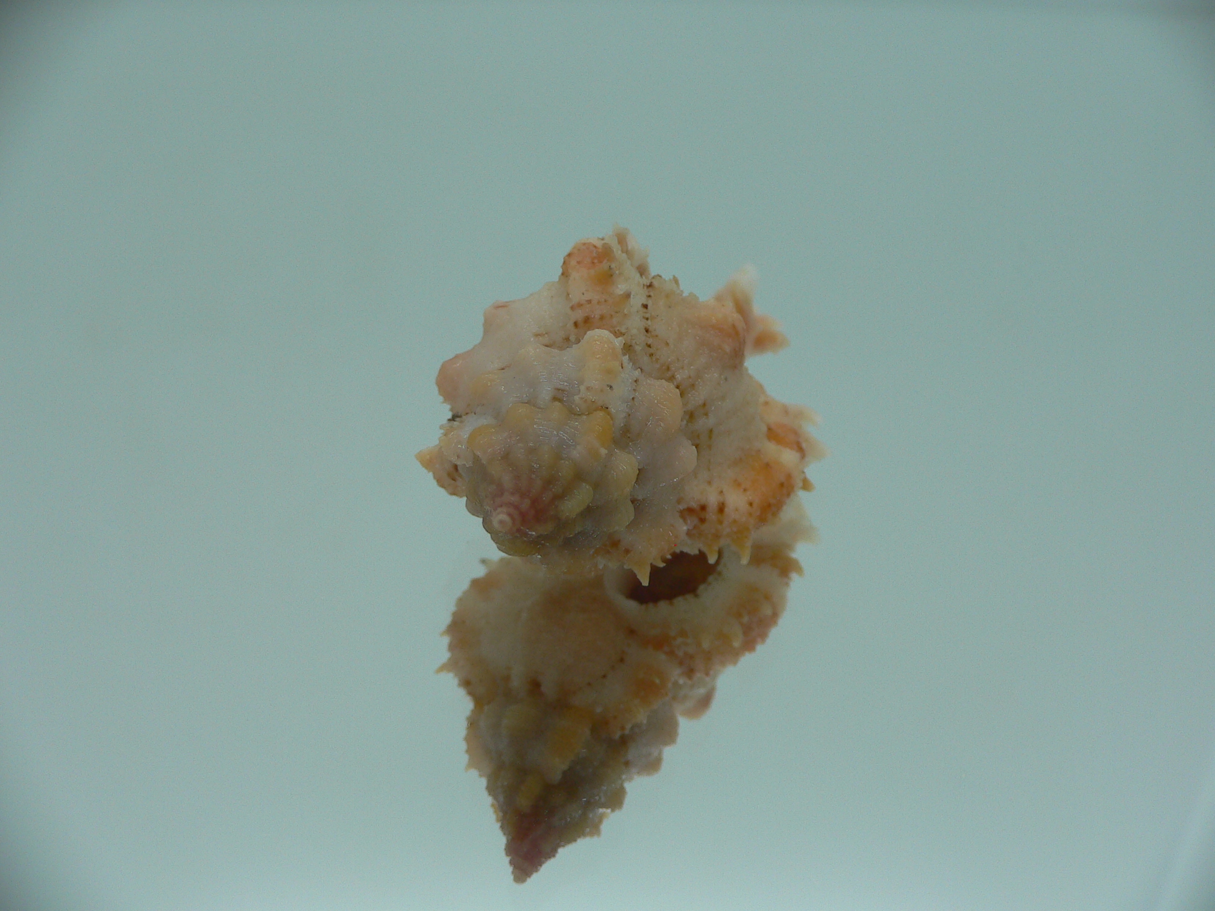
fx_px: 1228
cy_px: 456
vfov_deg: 40.7
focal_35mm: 35
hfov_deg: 52.6
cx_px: 608
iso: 80
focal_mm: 4.6
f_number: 2.8
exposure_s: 1/60
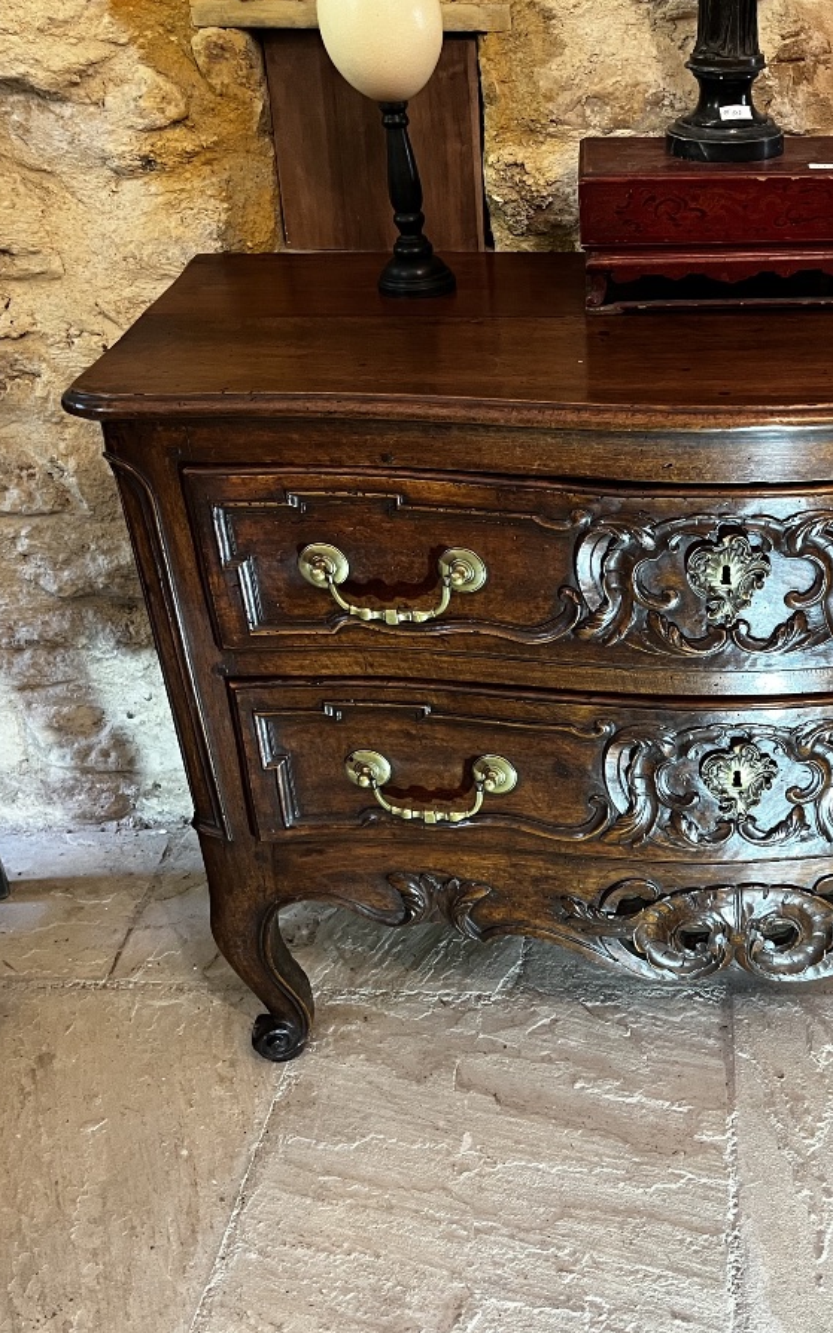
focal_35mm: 37
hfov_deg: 33.3
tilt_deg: -33.9
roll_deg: -0.6
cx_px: 687
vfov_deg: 52.7
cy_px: 665
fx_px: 1344
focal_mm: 5.1
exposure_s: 1/50
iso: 320
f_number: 1.6
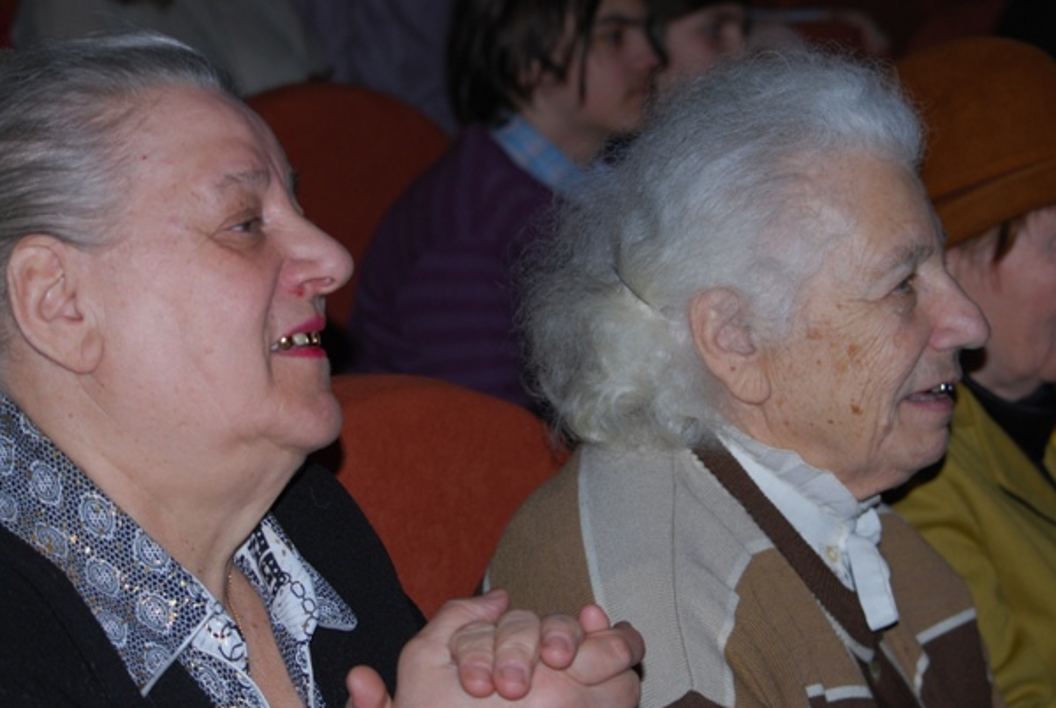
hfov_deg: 20.7
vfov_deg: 13.9
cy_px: 363
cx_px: 561
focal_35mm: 99
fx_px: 2896
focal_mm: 55
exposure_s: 1/60
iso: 200
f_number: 4.5
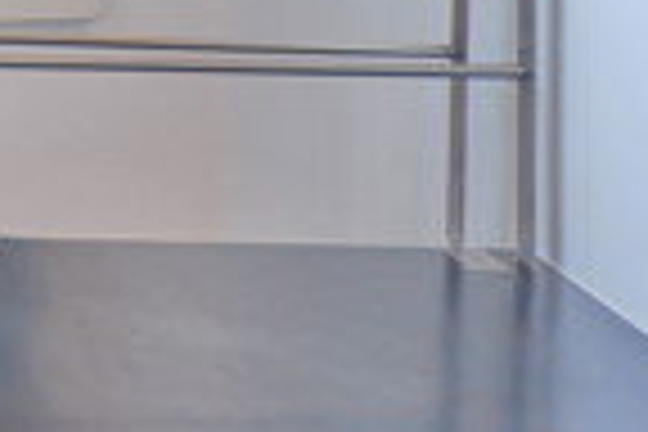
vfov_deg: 9.8
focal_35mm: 133
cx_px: -464
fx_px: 2394
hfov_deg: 13.9
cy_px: -320
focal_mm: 21.1
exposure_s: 1/34
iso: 250
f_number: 4
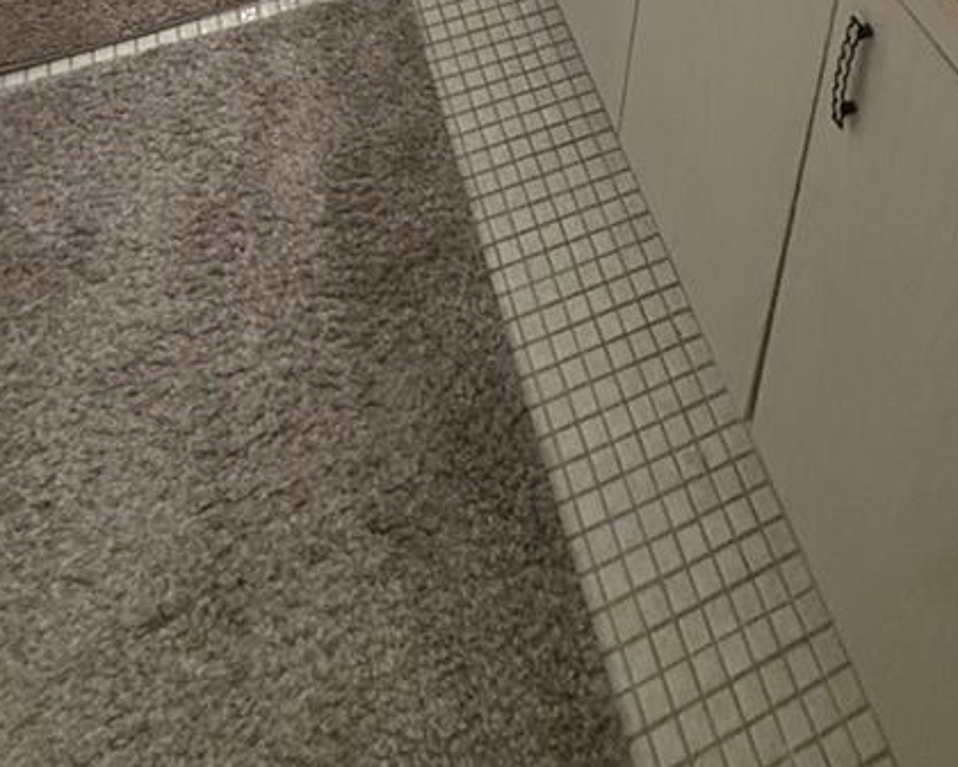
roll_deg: -2.8
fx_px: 1106
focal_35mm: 39
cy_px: -598
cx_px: 541
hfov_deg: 46.7
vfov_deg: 22.6
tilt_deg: -18.5
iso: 250
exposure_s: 1/120
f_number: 2.2
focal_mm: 2.22
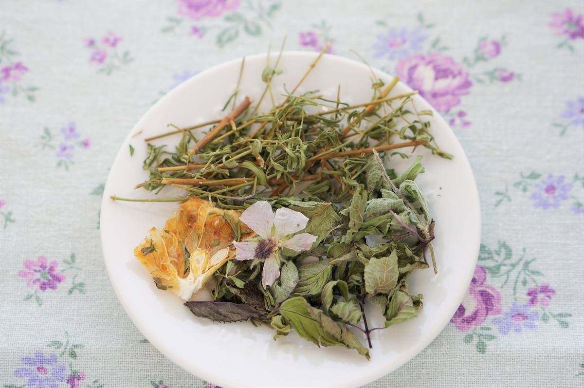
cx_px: 292
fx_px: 1215
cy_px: 194
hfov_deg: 27.0
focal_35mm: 75
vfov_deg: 18.1
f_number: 3.5
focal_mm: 50
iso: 250
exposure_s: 1/80
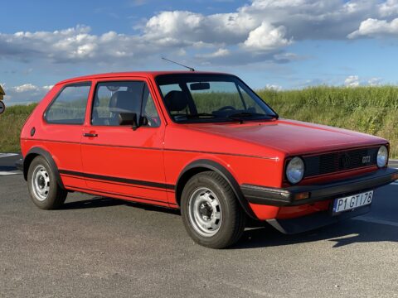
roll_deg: +0.2
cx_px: 199
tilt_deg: -1.8
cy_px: 149
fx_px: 598
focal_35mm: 52
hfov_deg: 36.8
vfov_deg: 28.0
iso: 20
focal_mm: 6
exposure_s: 1/1261
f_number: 2
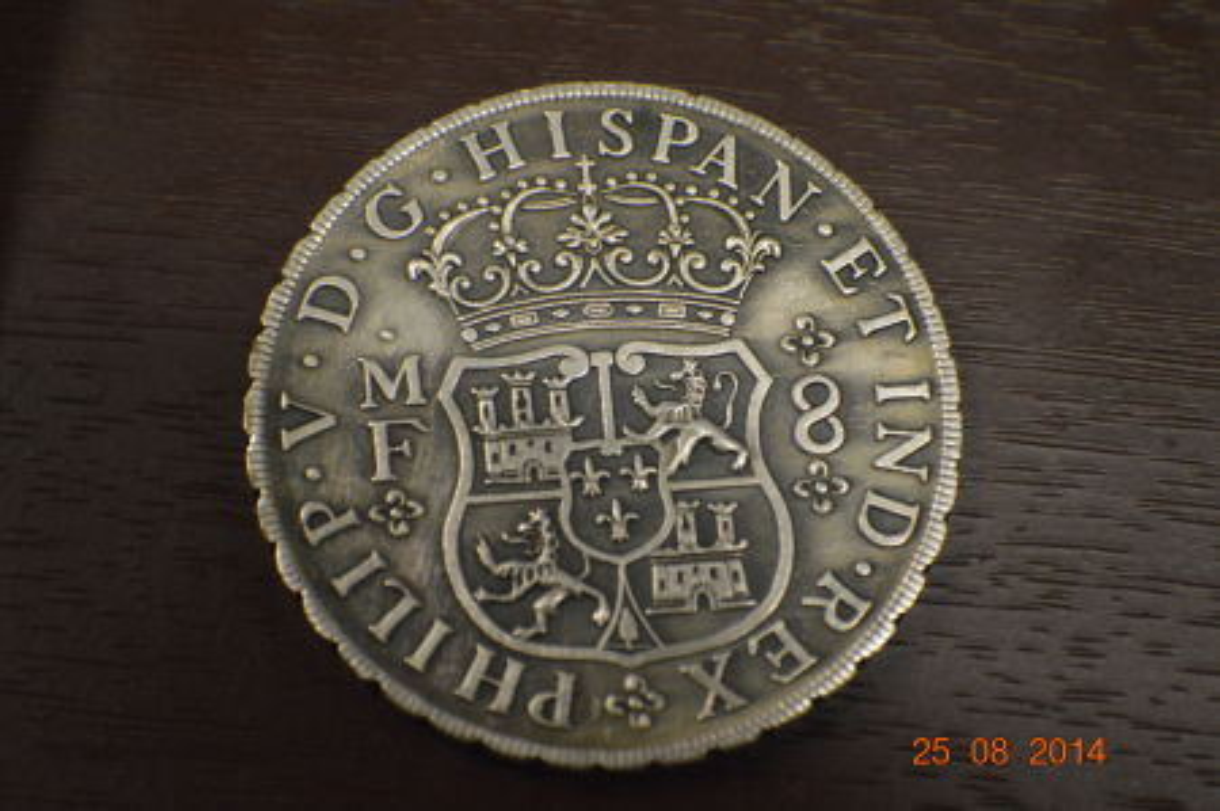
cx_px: 610
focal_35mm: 82
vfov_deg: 16.5
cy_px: 406
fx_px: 2793
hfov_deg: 24.6
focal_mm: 55
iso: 3200
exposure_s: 1/100
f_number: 5.6
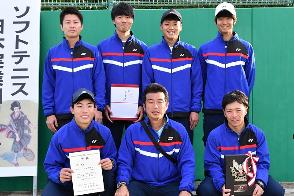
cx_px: 147
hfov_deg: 36.9
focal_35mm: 54
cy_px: 109
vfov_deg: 25.0
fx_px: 441
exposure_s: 1/400
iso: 1000
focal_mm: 24
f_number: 10
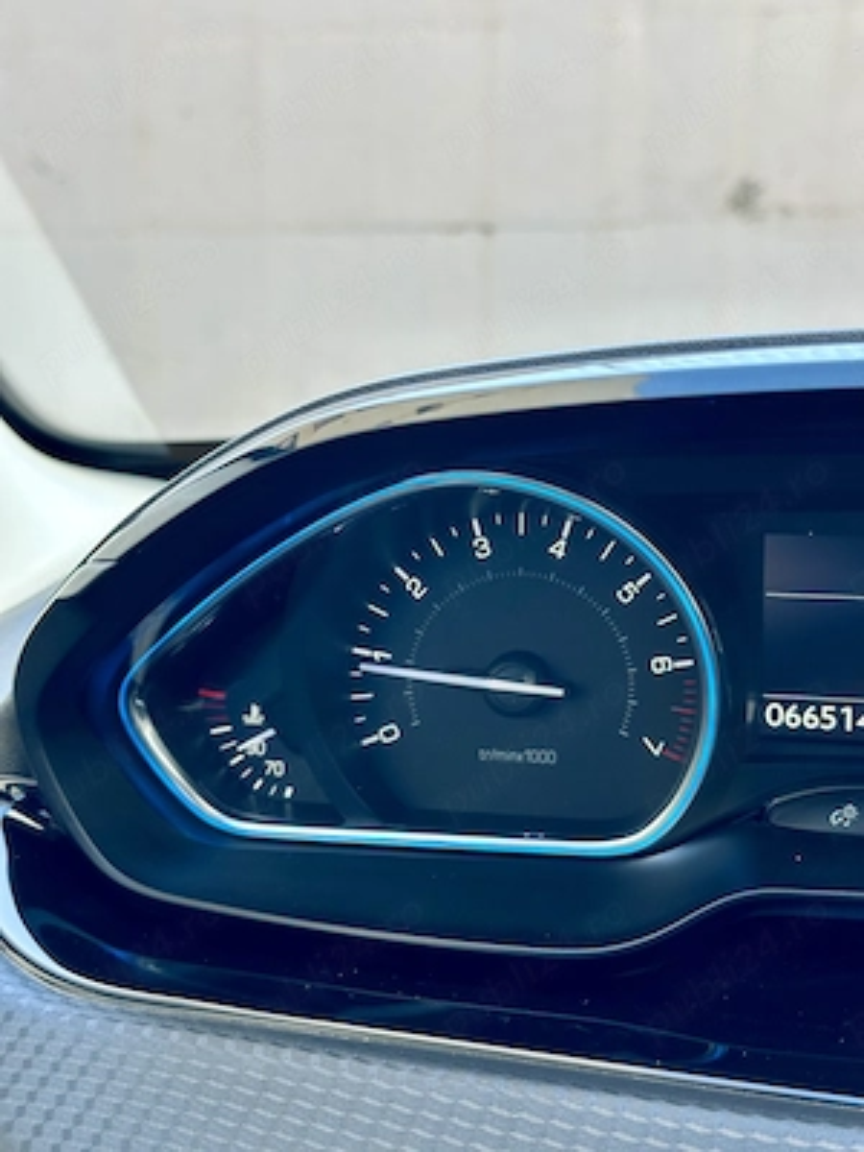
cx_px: 432
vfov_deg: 39.7
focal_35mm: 48
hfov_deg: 30.3
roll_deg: -1.2
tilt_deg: -10.7
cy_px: 576
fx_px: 1597
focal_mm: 6.86
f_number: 1.78
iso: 64
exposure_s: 1/223
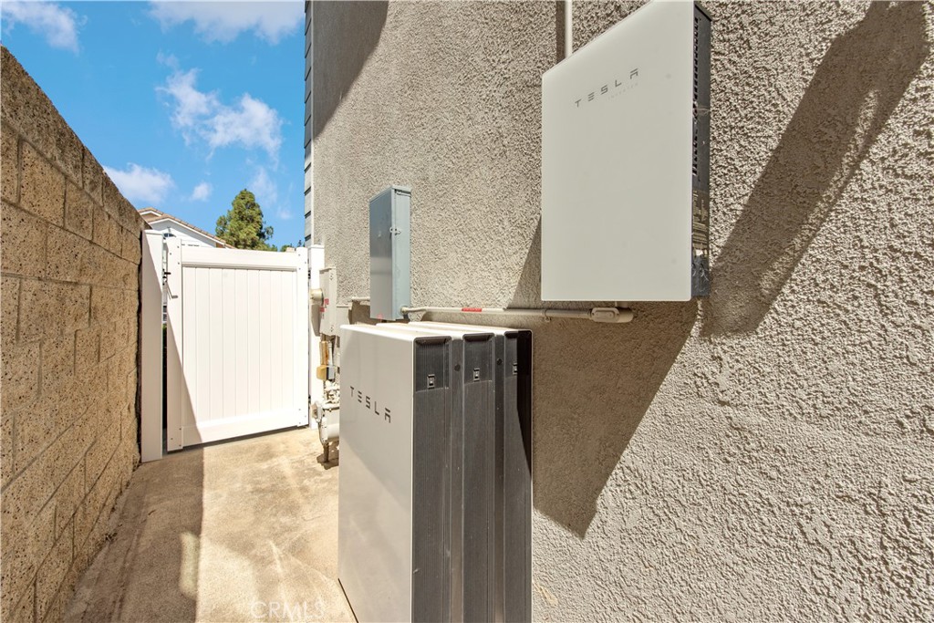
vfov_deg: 81.2
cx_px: 467
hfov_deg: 104.2
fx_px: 363
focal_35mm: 14
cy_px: 312
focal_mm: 14
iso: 200
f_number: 11
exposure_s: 1/500
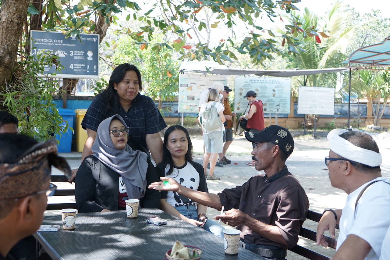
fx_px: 531
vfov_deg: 27.5
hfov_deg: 40.3
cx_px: 195
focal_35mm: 49
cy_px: 130
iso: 400
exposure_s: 1/160
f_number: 5.6
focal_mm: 49
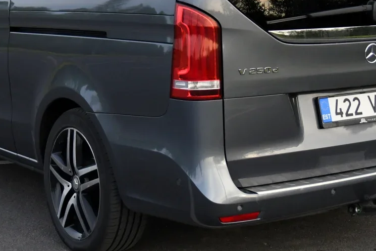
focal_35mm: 85
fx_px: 887
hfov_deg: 23.9
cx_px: 214
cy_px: 30
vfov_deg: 15.9
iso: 1000
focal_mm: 22
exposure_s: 1/6400
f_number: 2.8
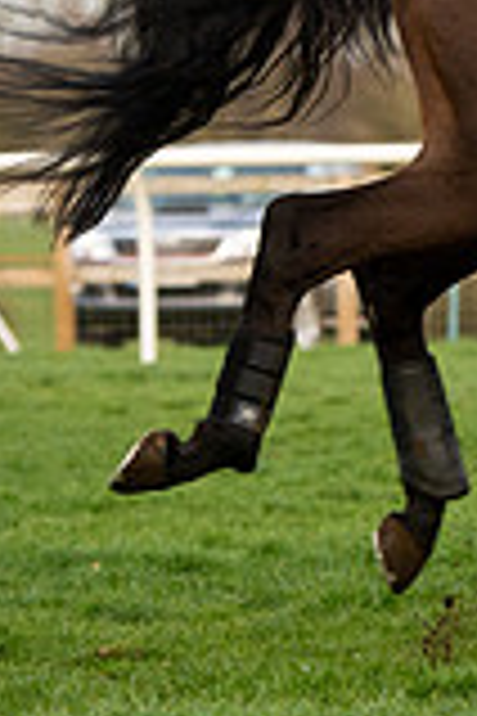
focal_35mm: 449
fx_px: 8923
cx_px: 1109
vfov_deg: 4.6
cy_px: 154
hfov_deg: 3.0
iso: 2000
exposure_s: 1/1600
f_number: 4
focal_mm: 116
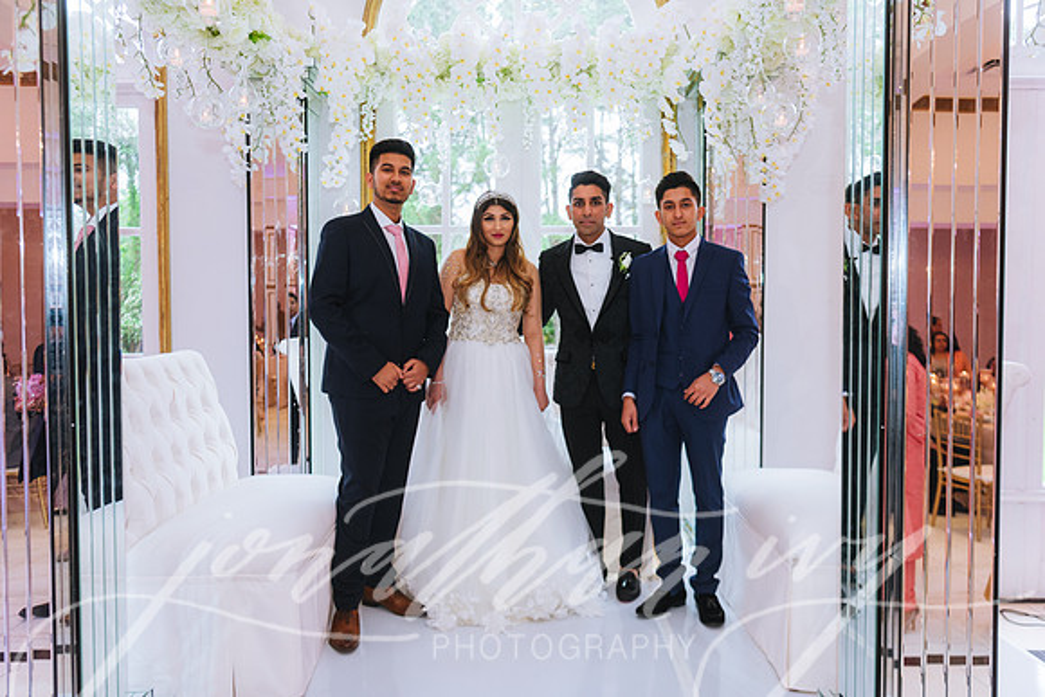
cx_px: 522
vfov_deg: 45.0
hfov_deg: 63.6
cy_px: 348
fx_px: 842
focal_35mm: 29
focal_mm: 29
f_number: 2.8
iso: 800
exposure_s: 1/200
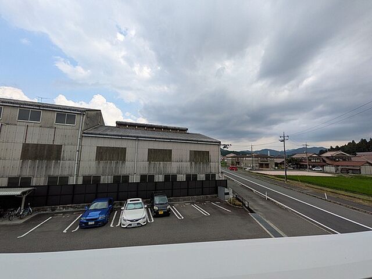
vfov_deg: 85.7
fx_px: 150
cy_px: 140
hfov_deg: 102.1
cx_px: 186
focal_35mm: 14
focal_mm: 1.85
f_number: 2.2
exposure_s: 1/1188
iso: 54
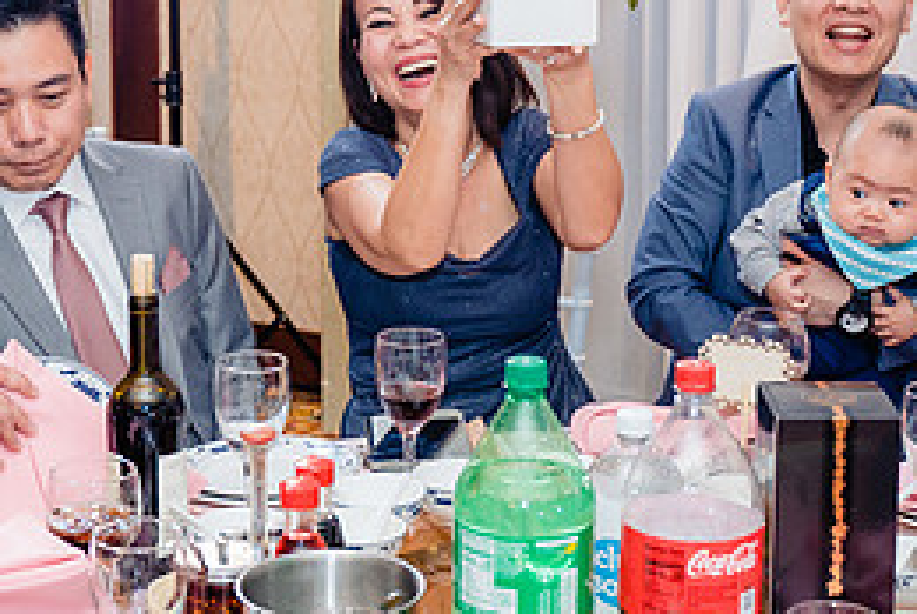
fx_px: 2142
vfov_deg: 16.0
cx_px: 386
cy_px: 14
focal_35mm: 84
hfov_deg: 24.1
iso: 1000
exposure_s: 1/160
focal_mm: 32
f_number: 3.5
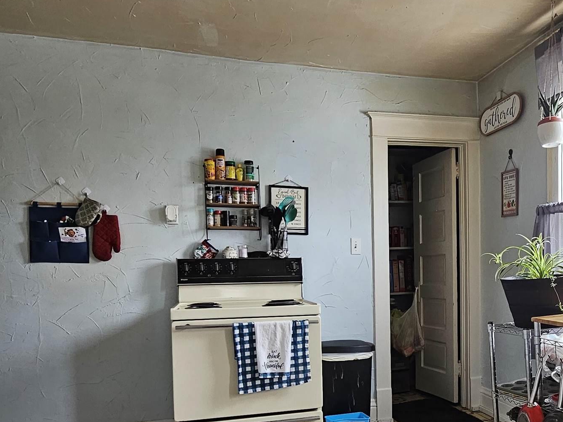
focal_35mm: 30
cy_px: 286
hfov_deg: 58.3
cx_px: 384
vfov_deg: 46.0
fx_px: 488
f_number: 2.2
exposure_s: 1/77
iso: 160
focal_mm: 2.2
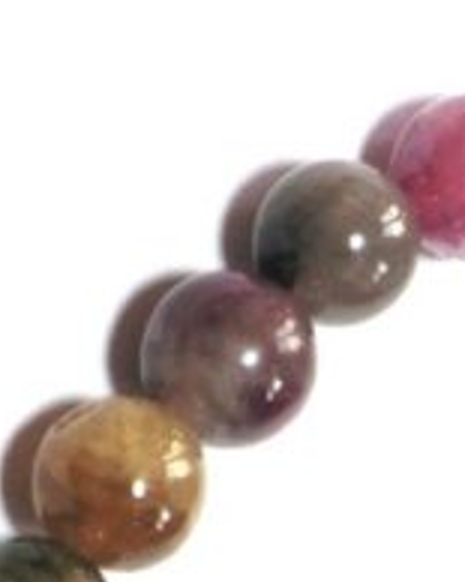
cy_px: 892
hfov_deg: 5.3
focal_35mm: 290
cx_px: 546
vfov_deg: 6.6
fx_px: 4993
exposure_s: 1/60
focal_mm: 13.6
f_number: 4.6
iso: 125
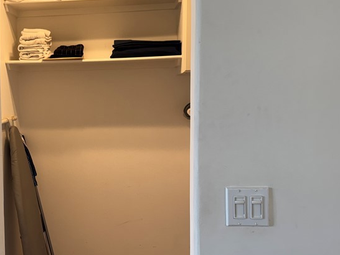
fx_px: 442
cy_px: 129
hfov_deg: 39.9
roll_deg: +0.4
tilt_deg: -4.8
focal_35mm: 45
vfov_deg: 32.2
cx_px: 54
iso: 64
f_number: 1.78
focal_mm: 6.76
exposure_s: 1/120
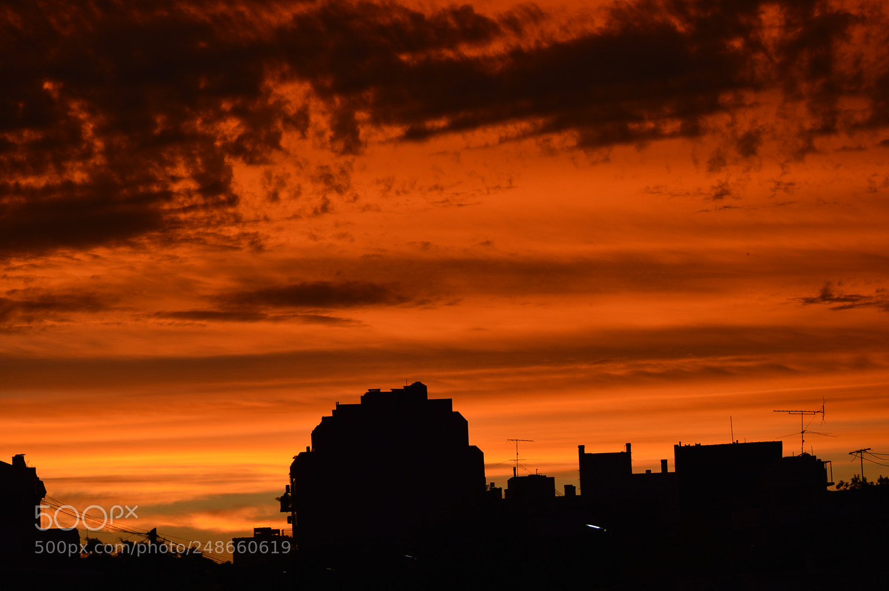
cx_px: 444
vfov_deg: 13.0
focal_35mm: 105
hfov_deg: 19.5
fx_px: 2591
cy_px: 296
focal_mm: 70
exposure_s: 1/125
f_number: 5.6
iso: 110
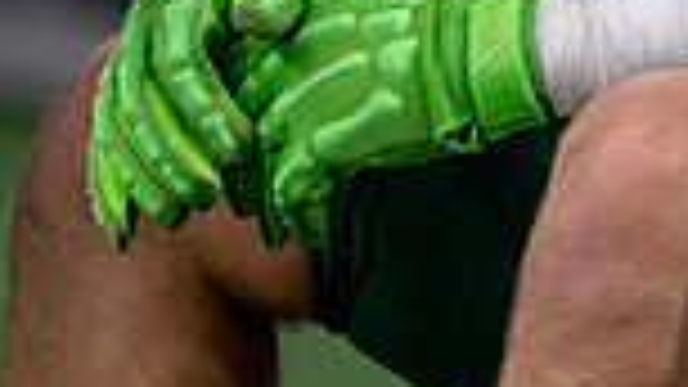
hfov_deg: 2.6
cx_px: 917
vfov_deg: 1.5
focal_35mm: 822
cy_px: -594
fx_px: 14993
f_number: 2.8
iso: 1600
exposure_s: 1/1000
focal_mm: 173
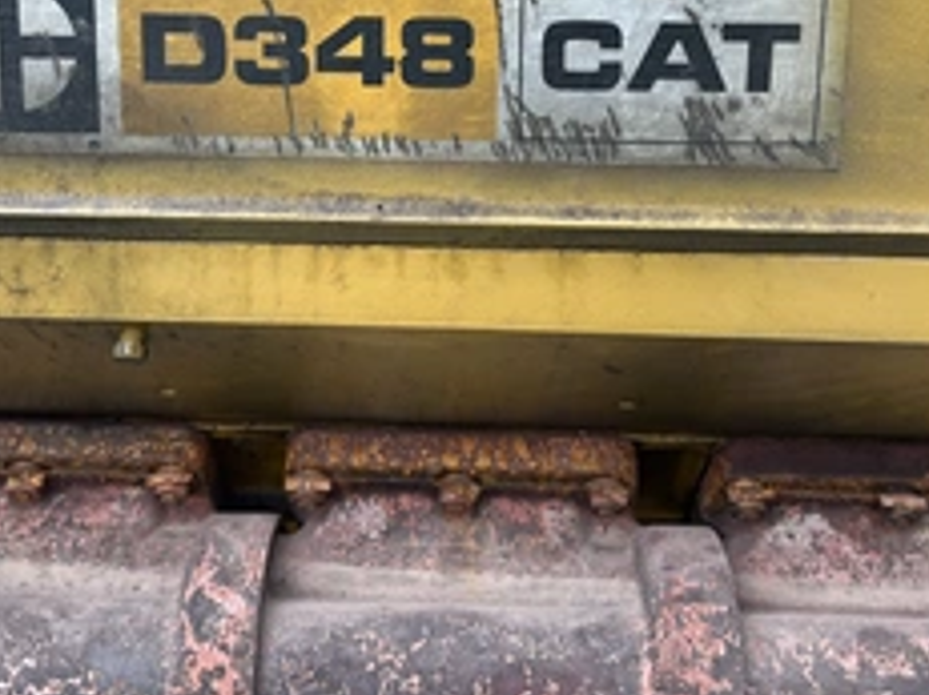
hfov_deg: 42.1
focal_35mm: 45
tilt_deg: -18.2
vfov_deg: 31.1
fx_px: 1207
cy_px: 108
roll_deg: -1.2
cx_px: 442
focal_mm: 5.1
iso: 40
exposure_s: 1/193
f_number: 1.6
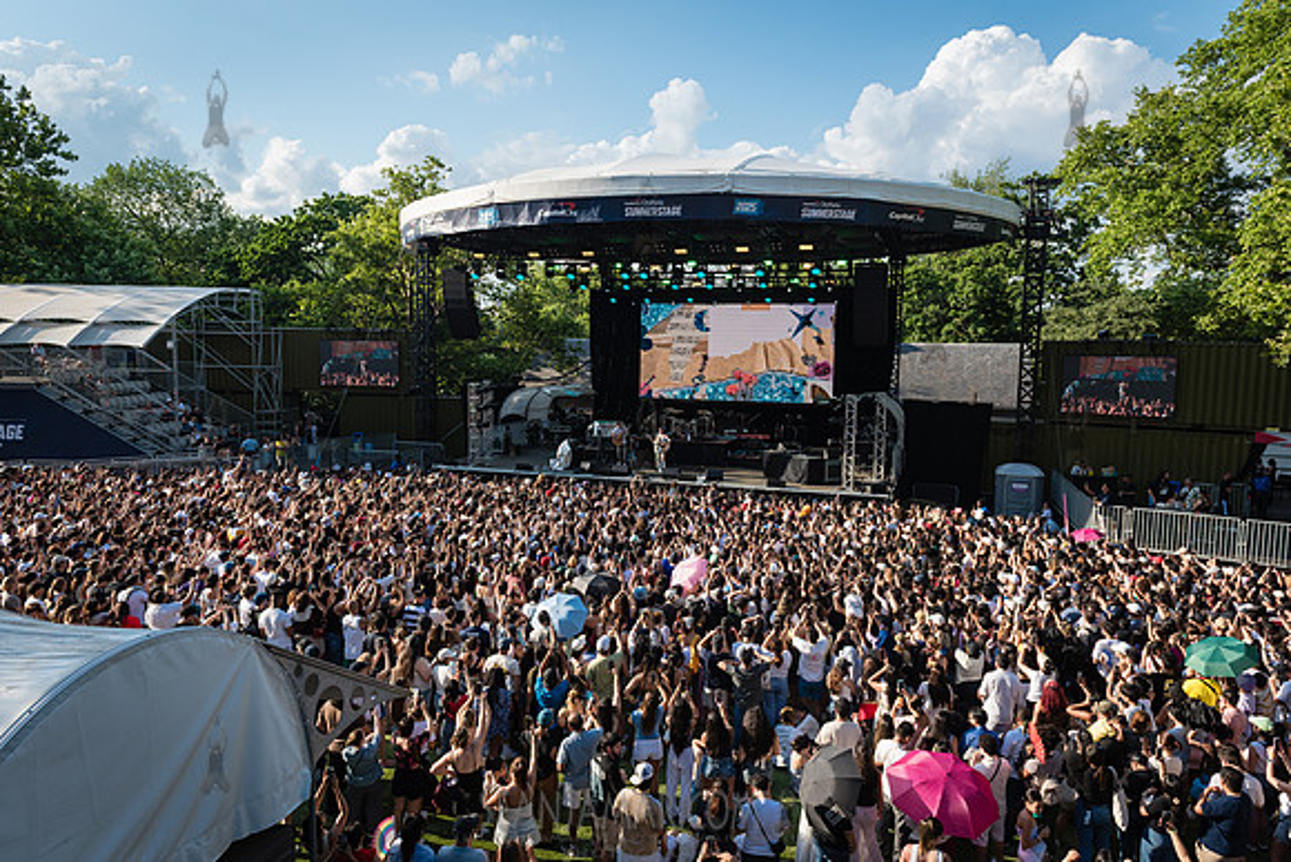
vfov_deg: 52.3
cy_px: 431
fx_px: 877
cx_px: 646
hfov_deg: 72.7
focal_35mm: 24
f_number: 4.5
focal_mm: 24
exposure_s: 1/1000
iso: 500
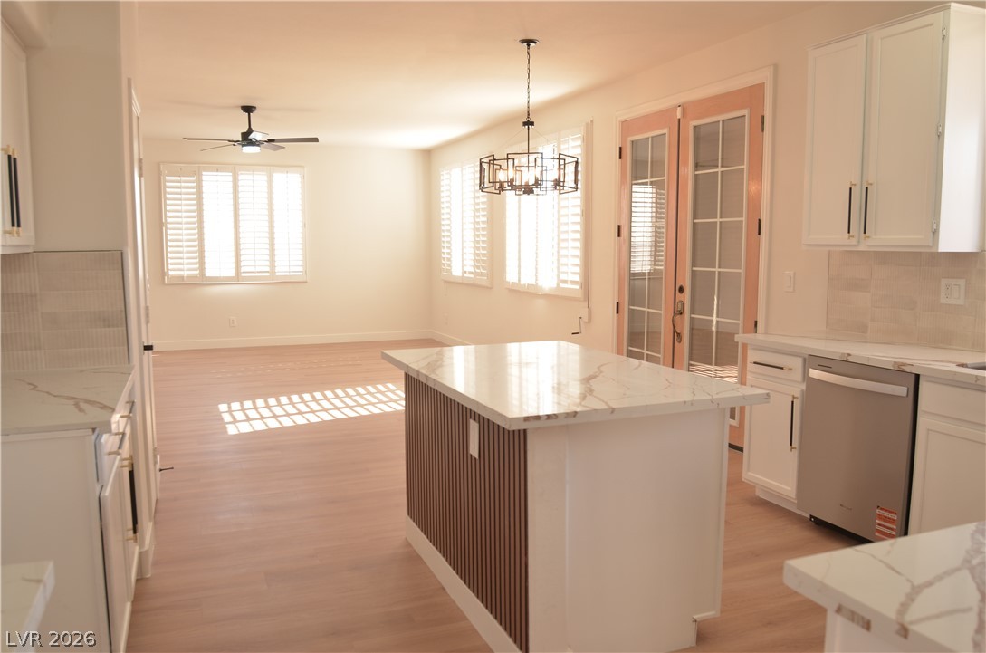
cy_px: 326
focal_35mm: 27
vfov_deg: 47.7
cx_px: 493
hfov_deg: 67.5
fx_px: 738
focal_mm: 18
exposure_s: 1/80
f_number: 4
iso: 200
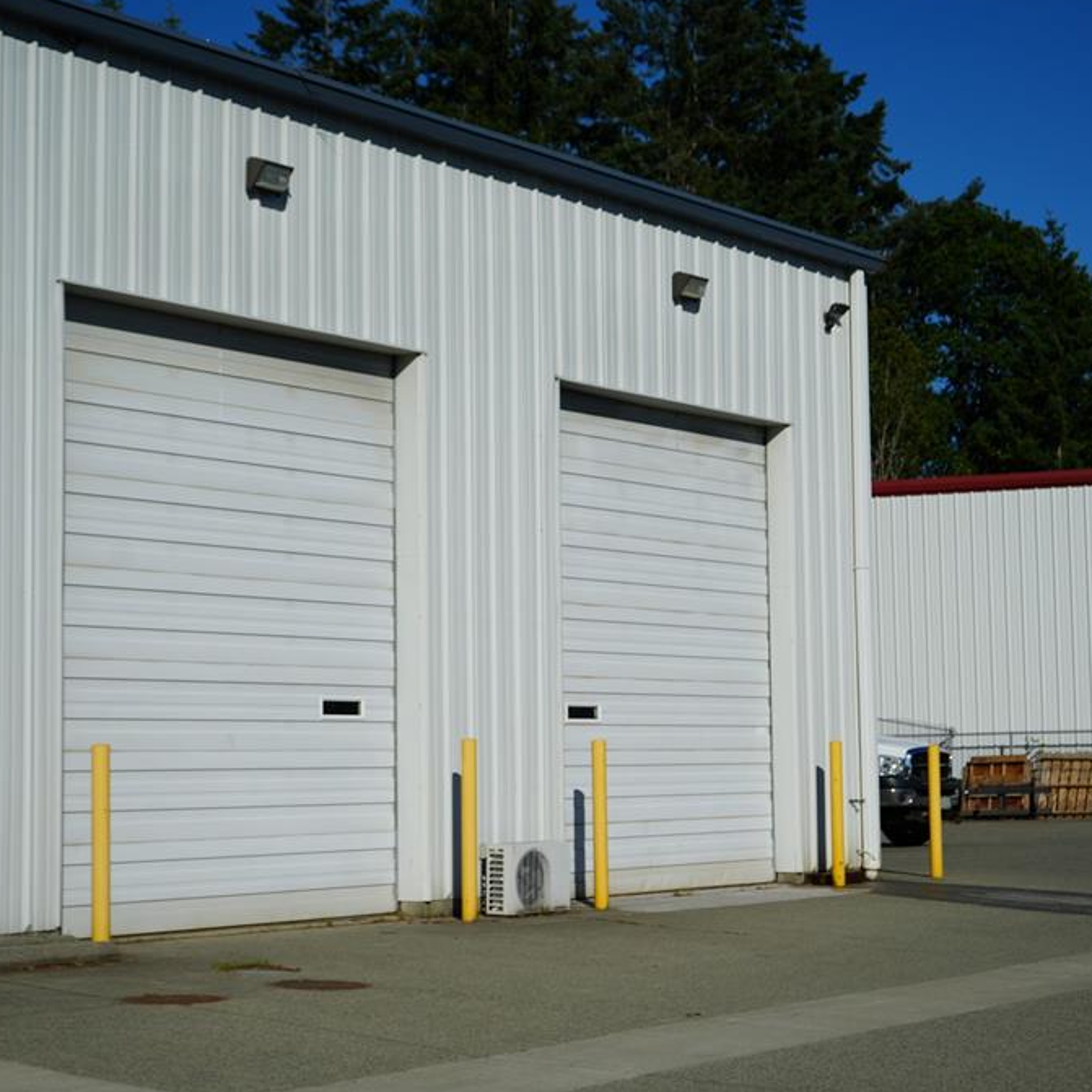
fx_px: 2498
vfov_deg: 24.7
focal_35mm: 70
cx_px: 557
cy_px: 542
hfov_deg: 24.7
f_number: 5.6
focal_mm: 54
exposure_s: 1/2000
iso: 100
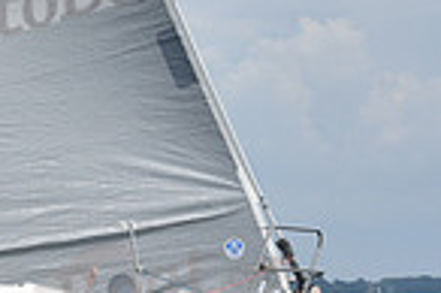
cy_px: 192
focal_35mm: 279
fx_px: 3414
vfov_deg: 4.9
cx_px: -287
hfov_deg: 7.2
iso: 320
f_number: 10
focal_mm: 70
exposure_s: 1/1000
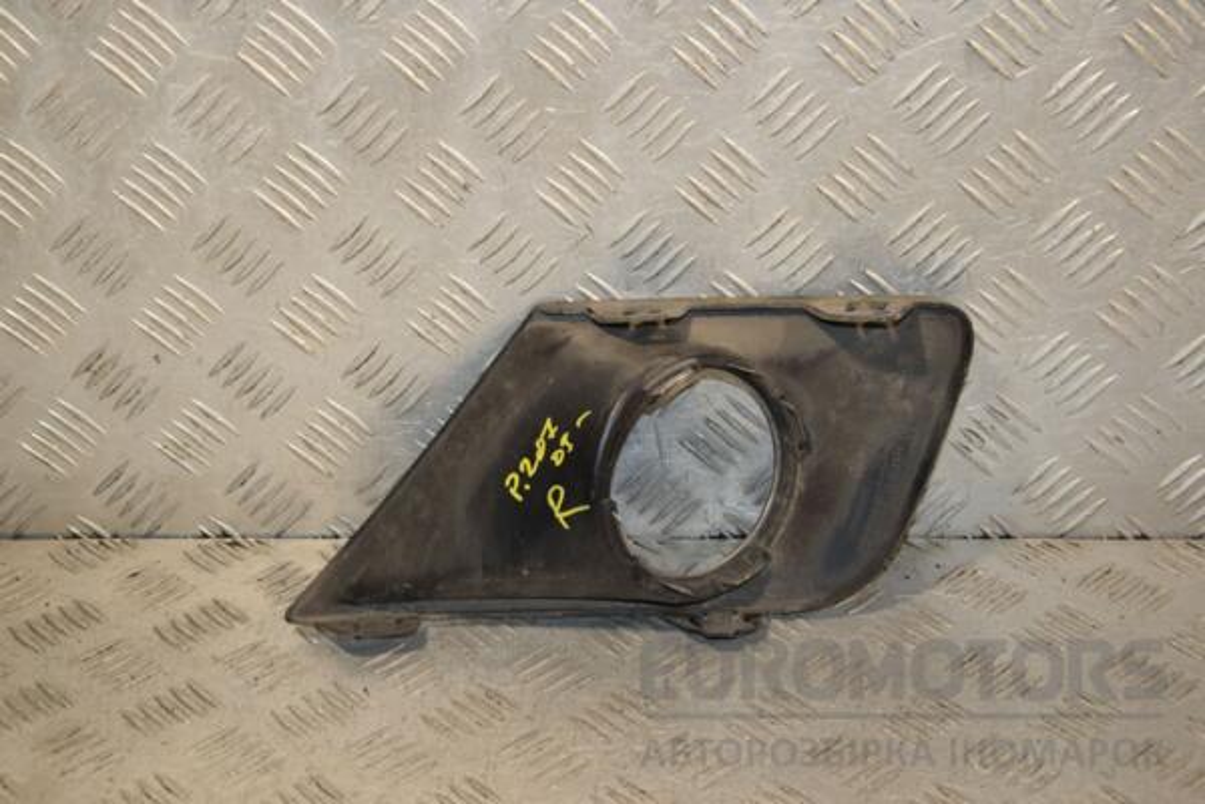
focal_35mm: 72
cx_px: 602
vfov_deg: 18.9
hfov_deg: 28.1
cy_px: 402
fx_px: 2410
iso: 800
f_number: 6.3
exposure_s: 1/200
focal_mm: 48
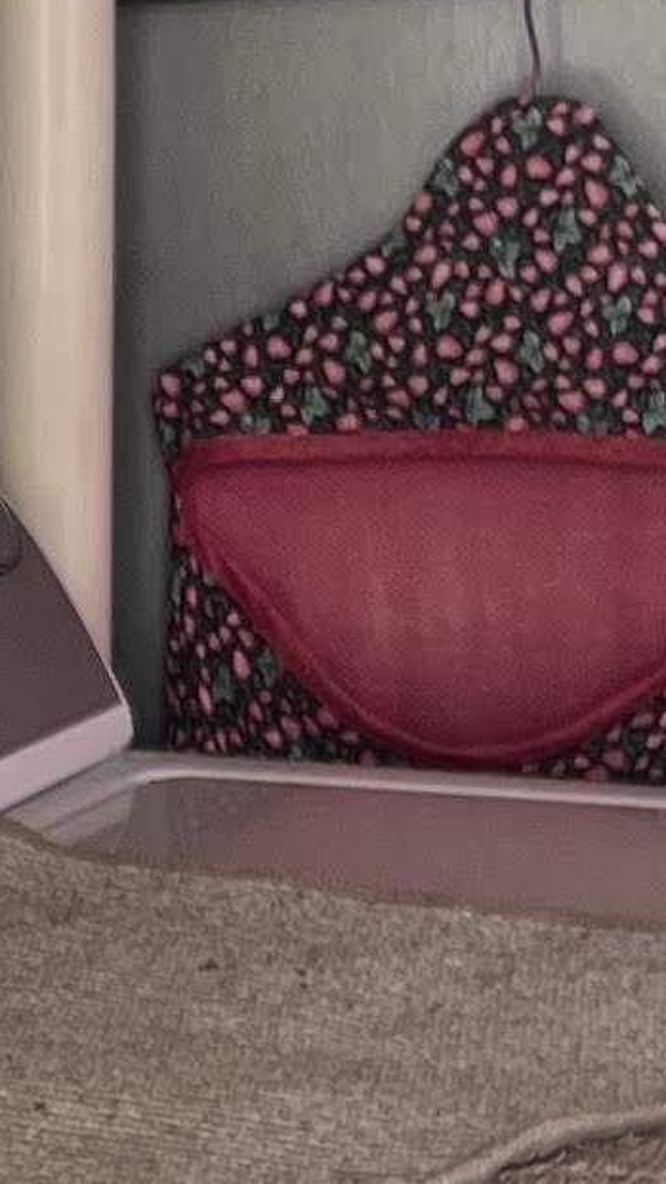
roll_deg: +2.1
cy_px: 1260
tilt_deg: -15.7
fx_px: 5781
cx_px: -632
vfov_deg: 11.6
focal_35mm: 184
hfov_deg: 6.4
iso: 100
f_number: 1.5
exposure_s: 1/121
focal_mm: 5.7
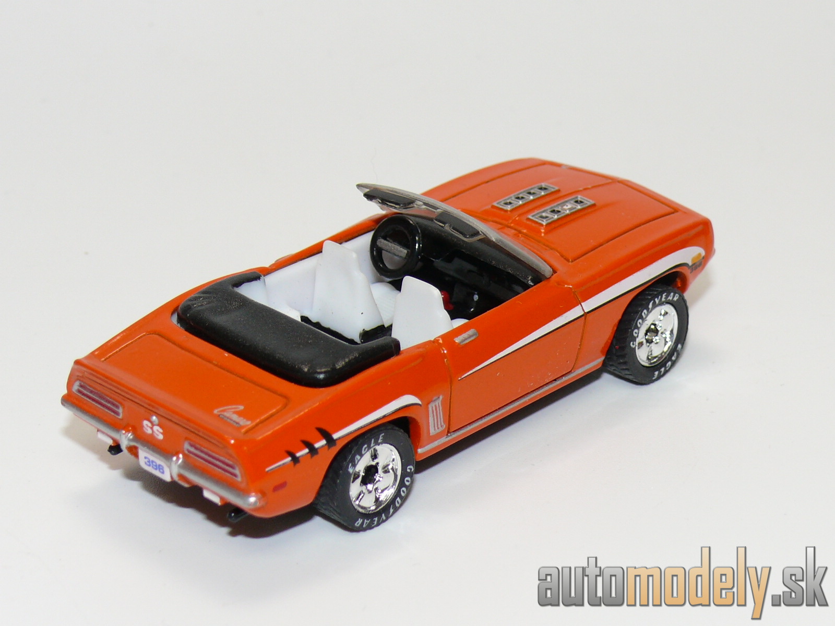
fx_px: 2485
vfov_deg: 14.4
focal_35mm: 103
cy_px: 313
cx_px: 418
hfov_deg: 19.1
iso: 100
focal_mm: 13.6
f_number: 4
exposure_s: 1/30
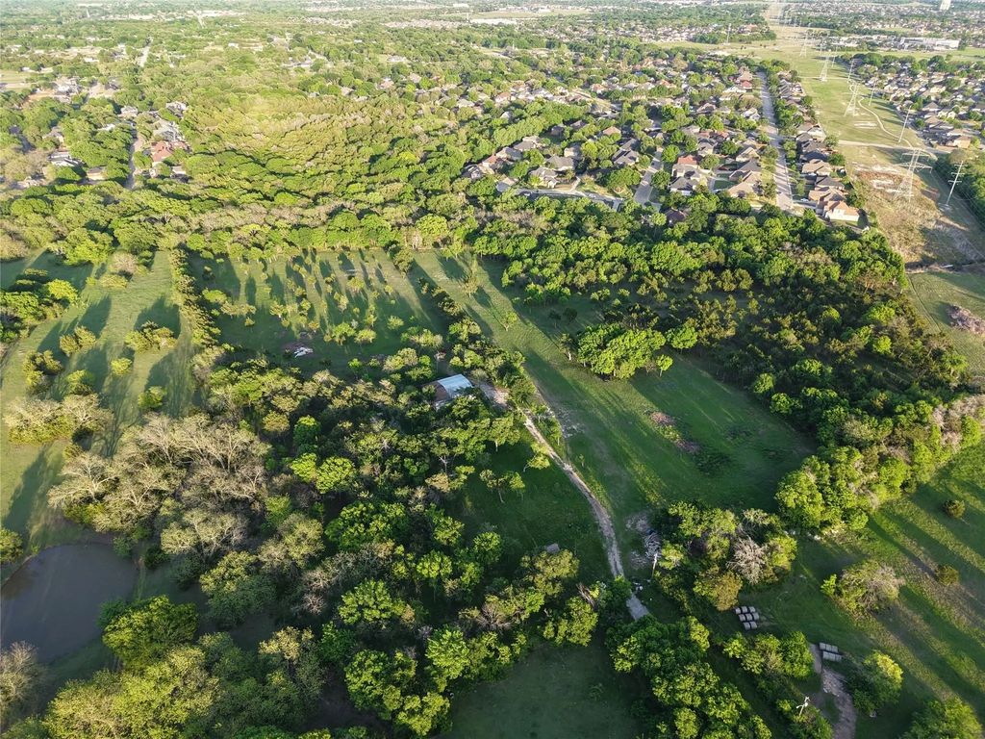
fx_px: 683
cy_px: 370
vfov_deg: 56.8
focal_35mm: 24
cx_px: 492
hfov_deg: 71.6
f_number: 1.8
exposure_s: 1/500
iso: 120
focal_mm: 8.67
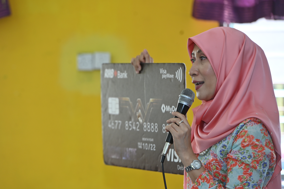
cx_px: 142
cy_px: 94
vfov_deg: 7.8
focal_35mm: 175
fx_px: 1380
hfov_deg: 11.7
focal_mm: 175
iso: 1000
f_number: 5
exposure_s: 1/200
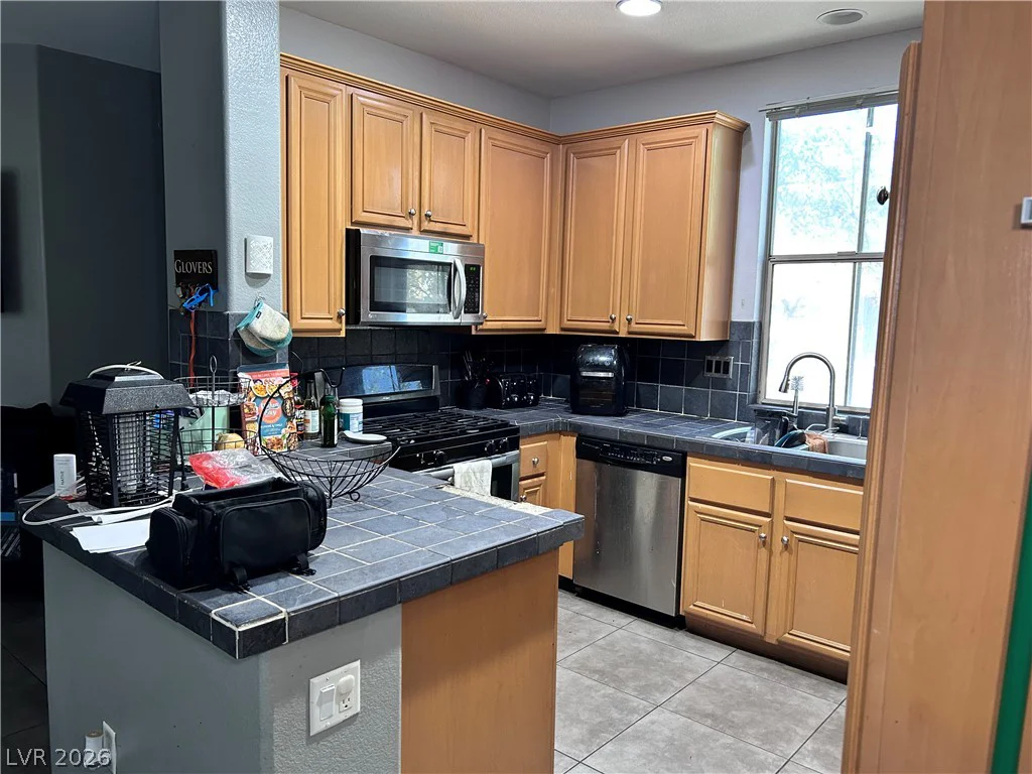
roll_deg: -1.5
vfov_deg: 53.1
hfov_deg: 67.3
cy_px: 387
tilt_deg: -6.4
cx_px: 516
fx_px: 775
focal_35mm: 26
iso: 200
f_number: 1.5
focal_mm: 5.7
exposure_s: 1/60
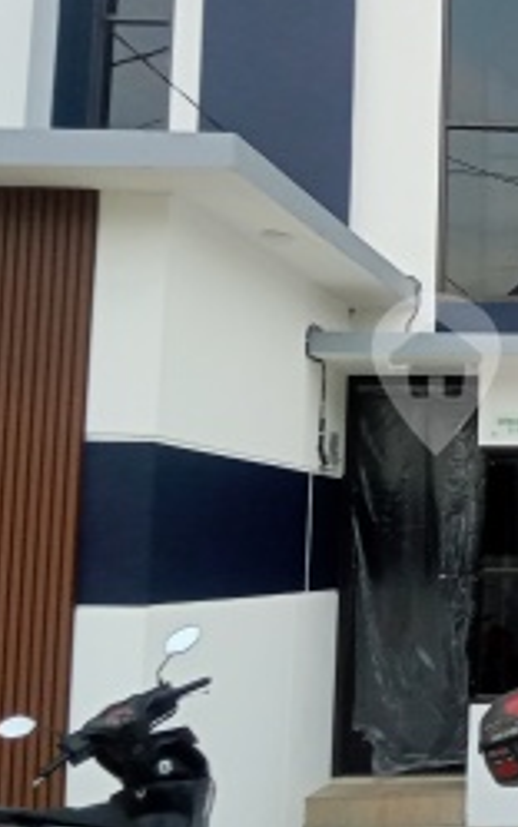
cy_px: 375
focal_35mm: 73
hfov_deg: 16.3
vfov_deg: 28.2
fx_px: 1646
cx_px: 779
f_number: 2.2
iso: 113
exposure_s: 1/138
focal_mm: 3.37
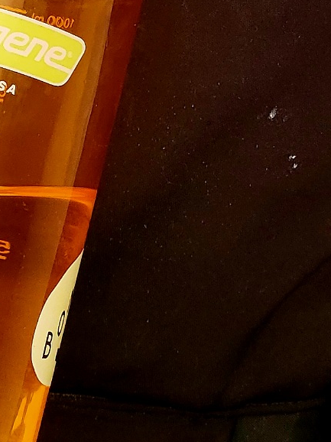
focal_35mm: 108
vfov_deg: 17.9
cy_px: 28
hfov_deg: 13.7
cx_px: 188
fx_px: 1378
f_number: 1.8
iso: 320
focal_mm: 5.4
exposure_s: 1/100
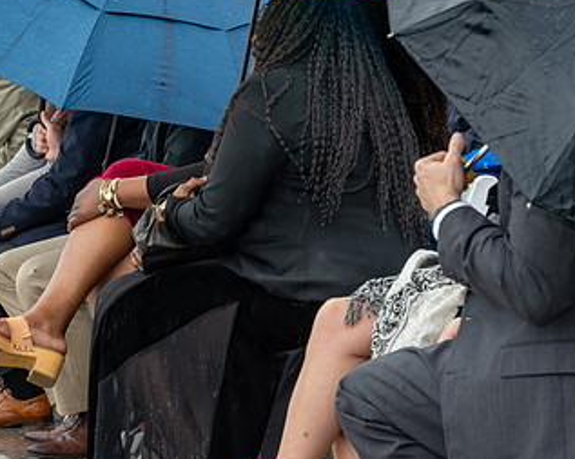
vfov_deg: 7.1
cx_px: 369
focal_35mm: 219
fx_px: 3723
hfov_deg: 8.8
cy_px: 190
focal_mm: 80
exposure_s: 1/250
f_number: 6.3
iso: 640
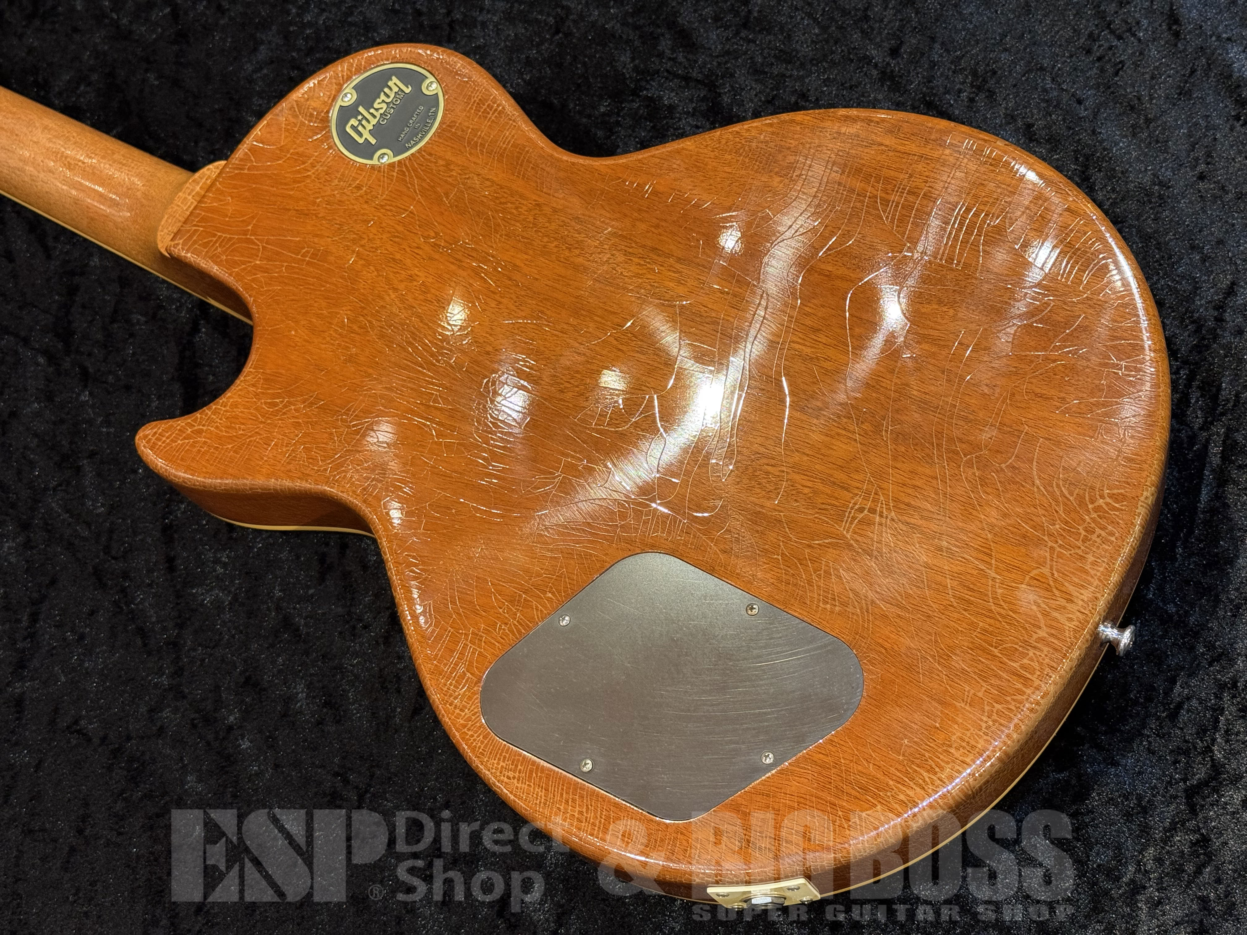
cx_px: 624
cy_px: 468
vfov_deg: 30.3
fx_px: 1729
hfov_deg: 39.7
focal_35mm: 48
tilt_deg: -62.9
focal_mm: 6.76
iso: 250
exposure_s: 1/60
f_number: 1.78
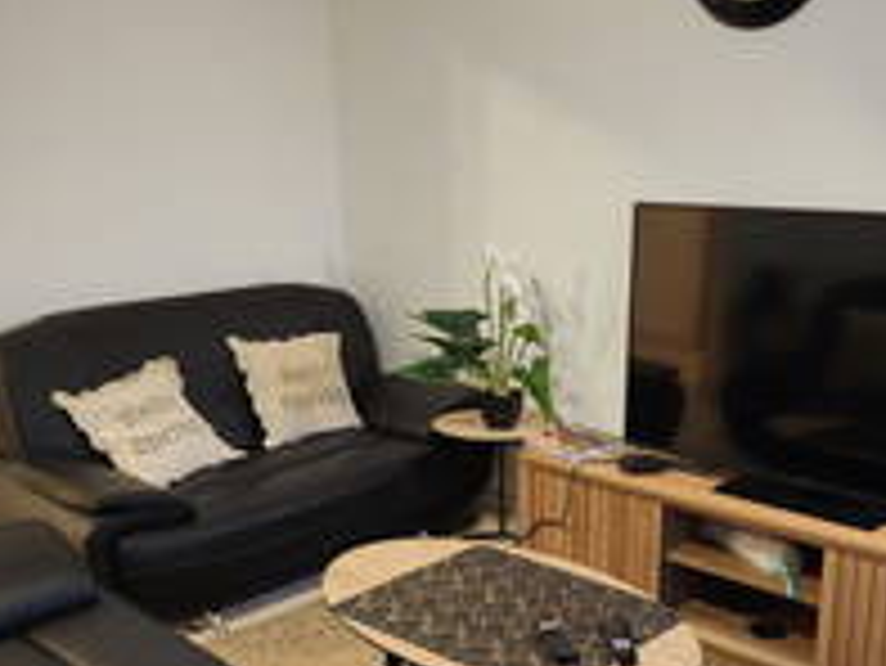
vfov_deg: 33.8
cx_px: 517
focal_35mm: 42
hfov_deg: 44.6
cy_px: 490
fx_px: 1076
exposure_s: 1/33.3
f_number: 1.8
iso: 640
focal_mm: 5.4
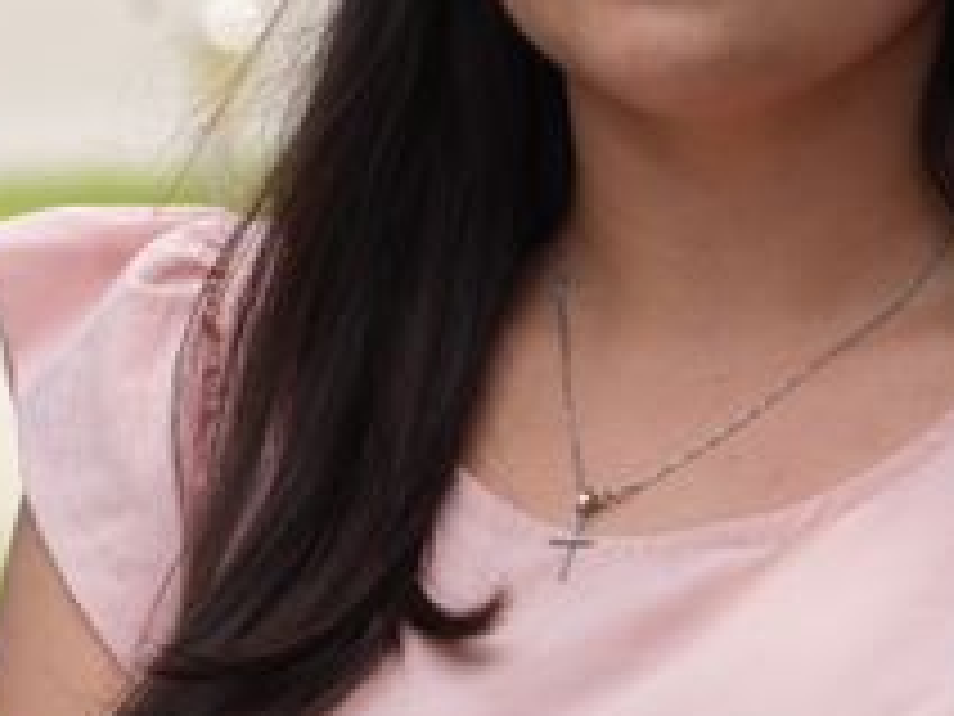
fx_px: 11933
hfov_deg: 4.6
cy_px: -257
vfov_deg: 3.4
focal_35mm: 433
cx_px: -223
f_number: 8
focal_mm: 137
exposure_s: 1/500
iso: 500
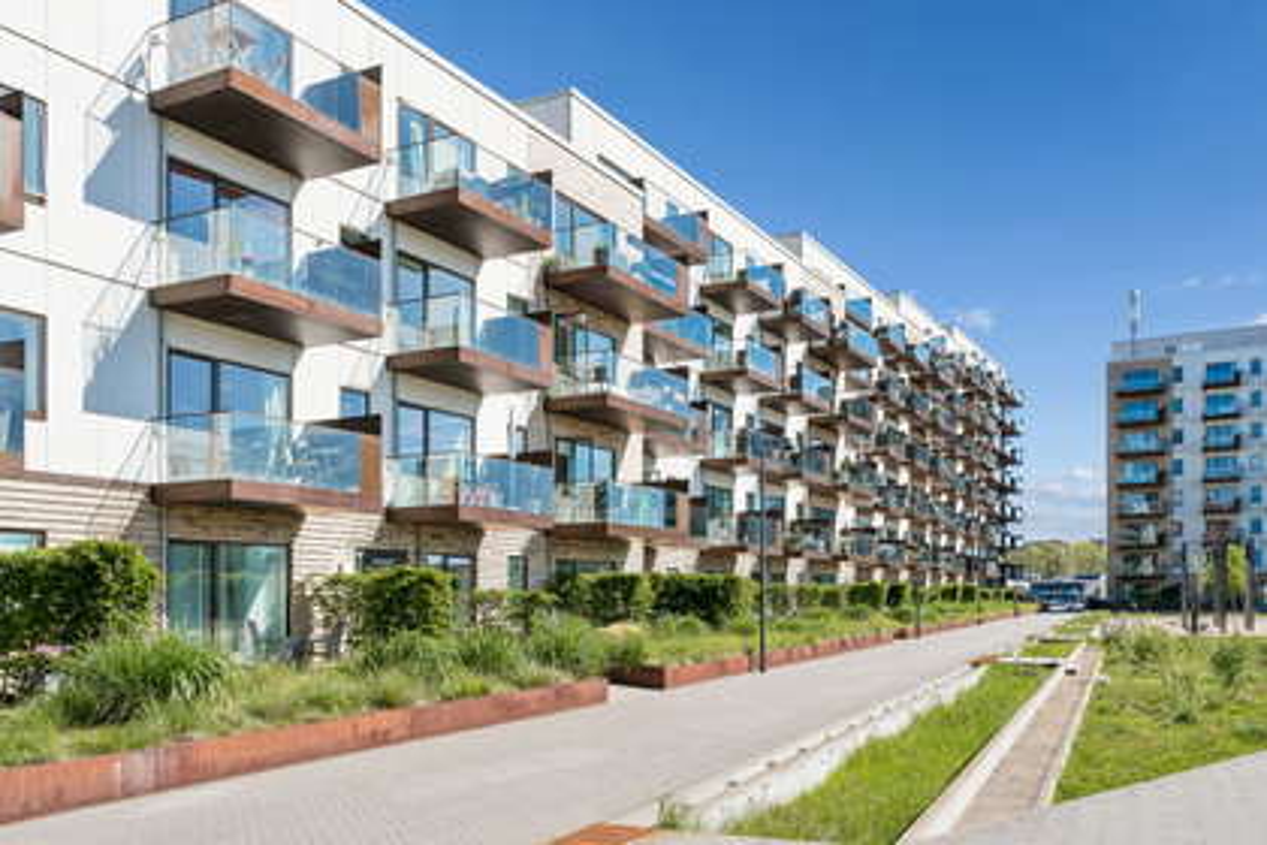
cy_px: 422
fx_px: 1056
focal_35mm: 30
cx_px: 634
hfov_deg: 61.9
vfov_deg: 43.6
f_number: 9
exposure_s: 1/640
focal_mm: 30
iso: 400
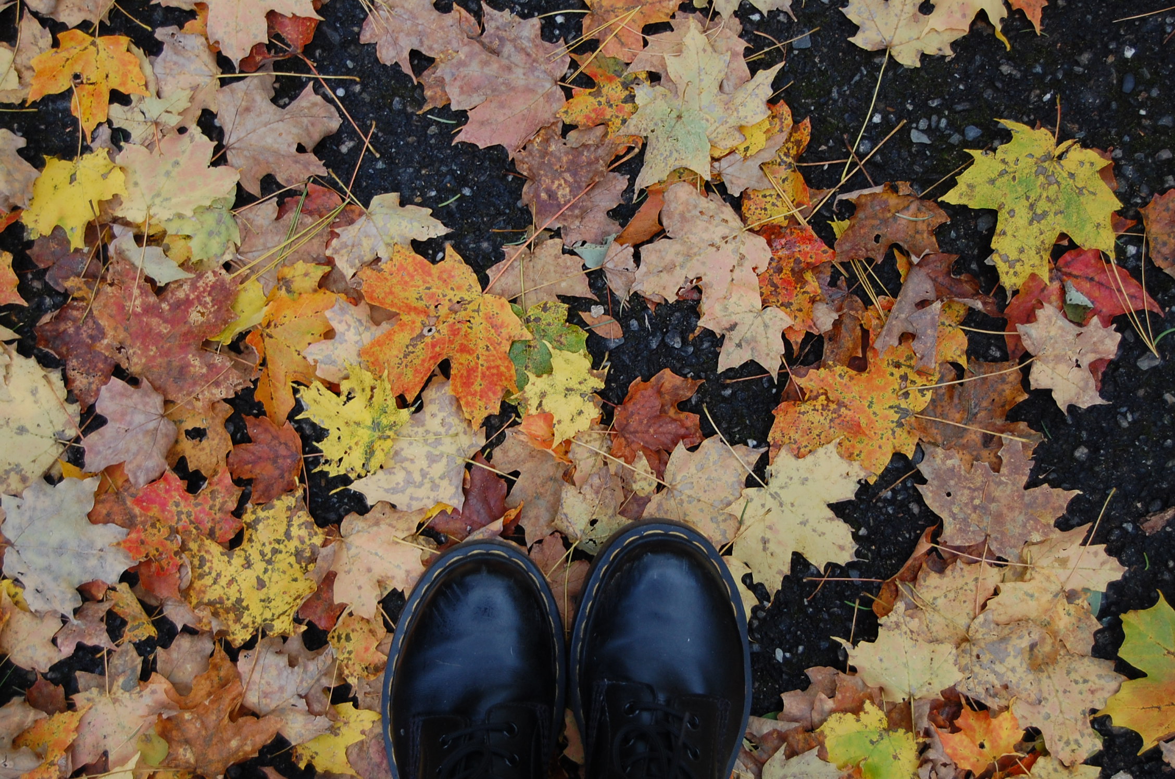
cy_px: 390
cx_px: 588
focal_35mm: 63
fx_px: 2053
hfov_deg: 31.9
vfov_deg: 21.5
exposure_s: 1/100
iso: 400
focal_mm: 42
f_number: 5.3
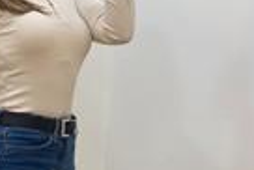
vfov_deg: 8.3
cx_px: 0
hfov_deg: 12.4
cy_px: 193
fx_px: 1158
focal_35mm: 164
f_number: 2
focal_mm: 6
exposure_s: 1/100
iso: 80
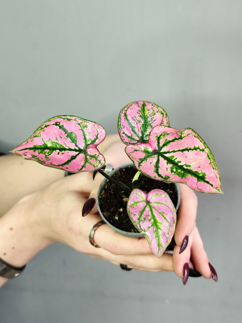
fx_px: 214
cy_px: 162
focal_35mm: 23
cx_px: 121
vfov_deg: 73.9
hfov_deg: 58.9
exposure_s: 1/82.6
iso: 1379
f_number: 1.69
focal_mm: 7.01
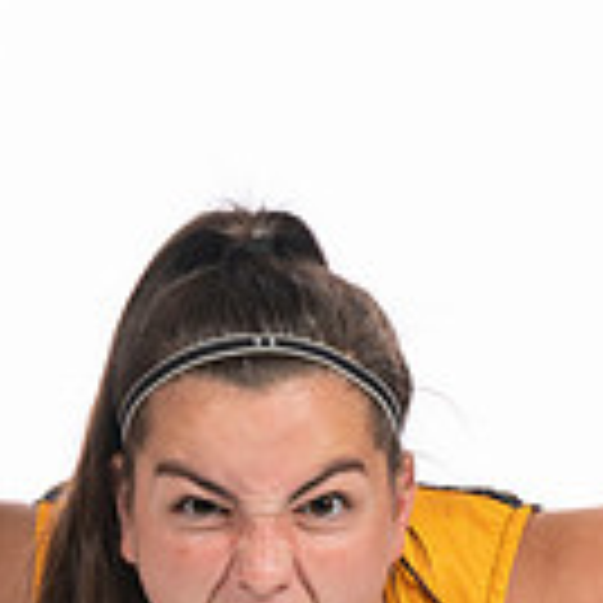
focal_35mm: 581
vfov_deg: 3.0
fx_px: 11450
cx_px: 320
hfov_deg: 3.0
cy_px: 664
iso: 100
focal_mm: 105
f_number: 5.6
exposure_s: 1/100
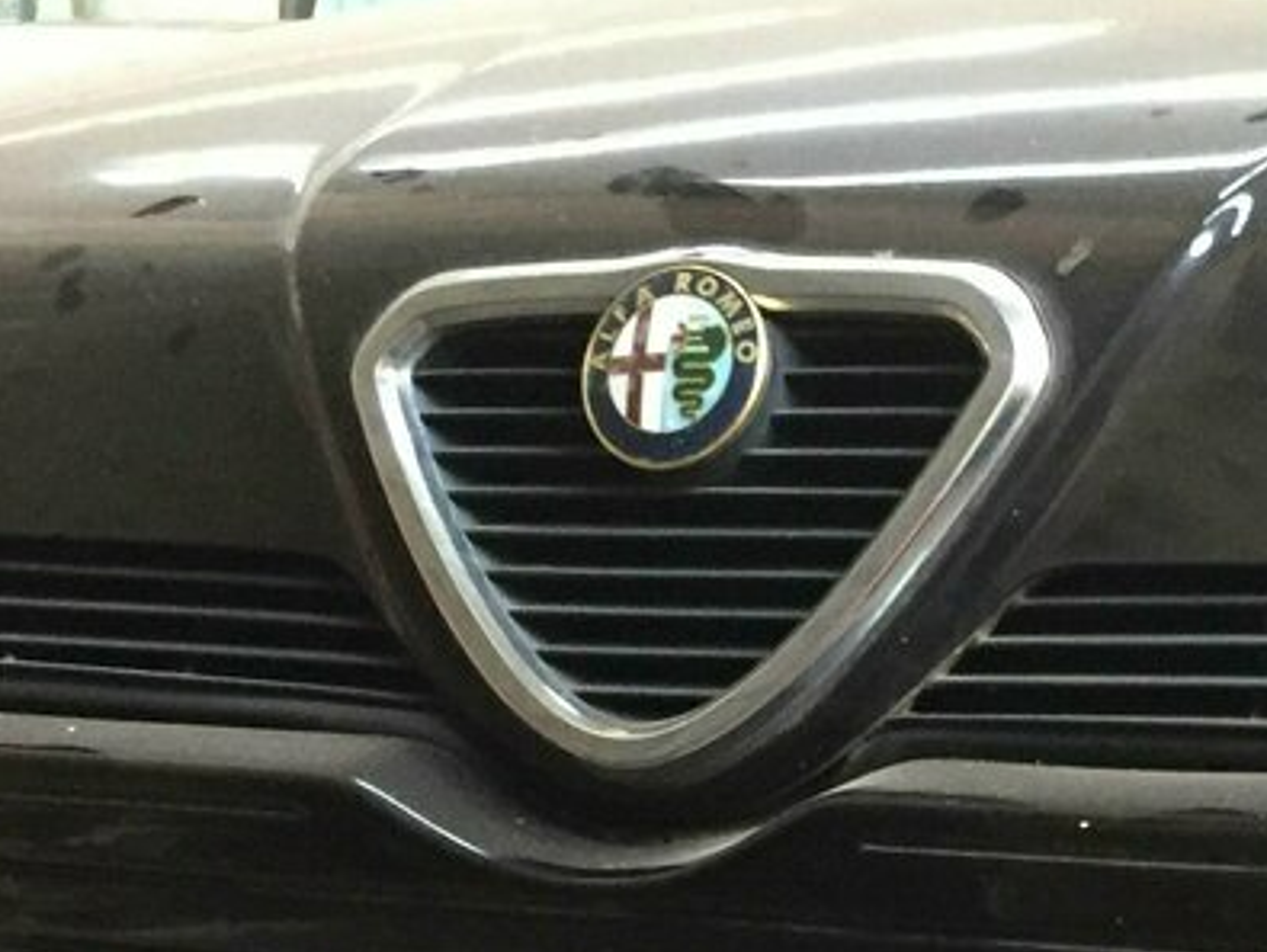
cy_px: 1305
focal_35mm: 88
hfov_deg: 21.7
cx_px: 1177
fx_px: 3224
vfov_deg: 15.8
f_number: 2.2
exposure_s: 1/20
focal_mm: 4.15
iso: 250
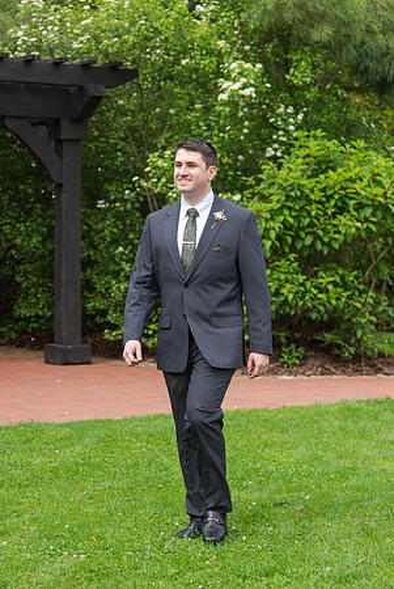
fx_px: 1740
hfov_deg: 12.9
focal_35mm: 106
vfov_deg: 19.2
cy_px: 280
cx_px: 196
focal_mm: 58
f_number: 4
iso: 180
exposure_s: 1/400
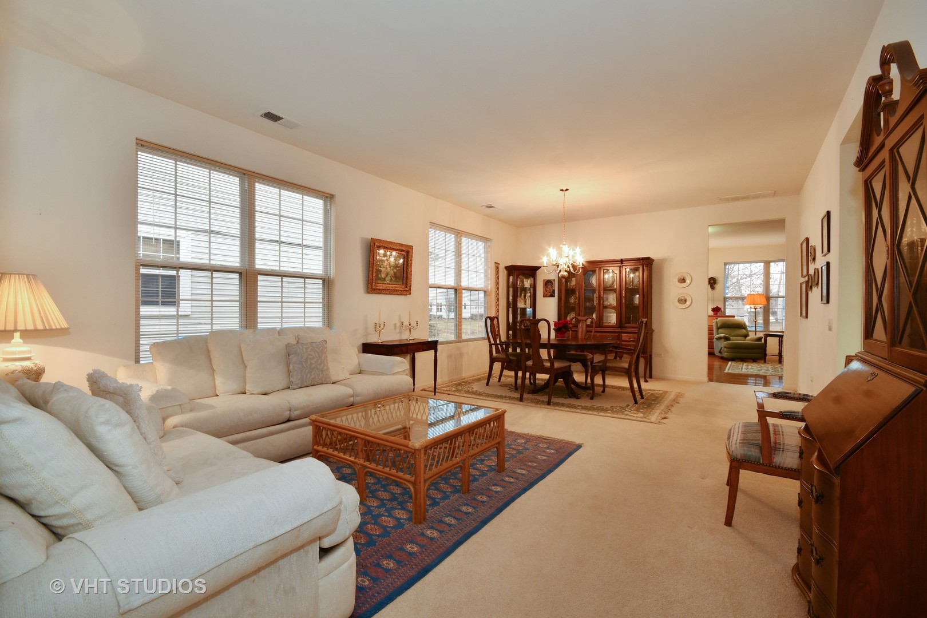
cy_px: 309
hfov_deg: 100.4
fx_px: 386
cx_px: 464
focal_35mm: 15
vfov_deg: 77.3
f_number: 9
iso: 200
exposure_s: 1/8
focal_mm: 10
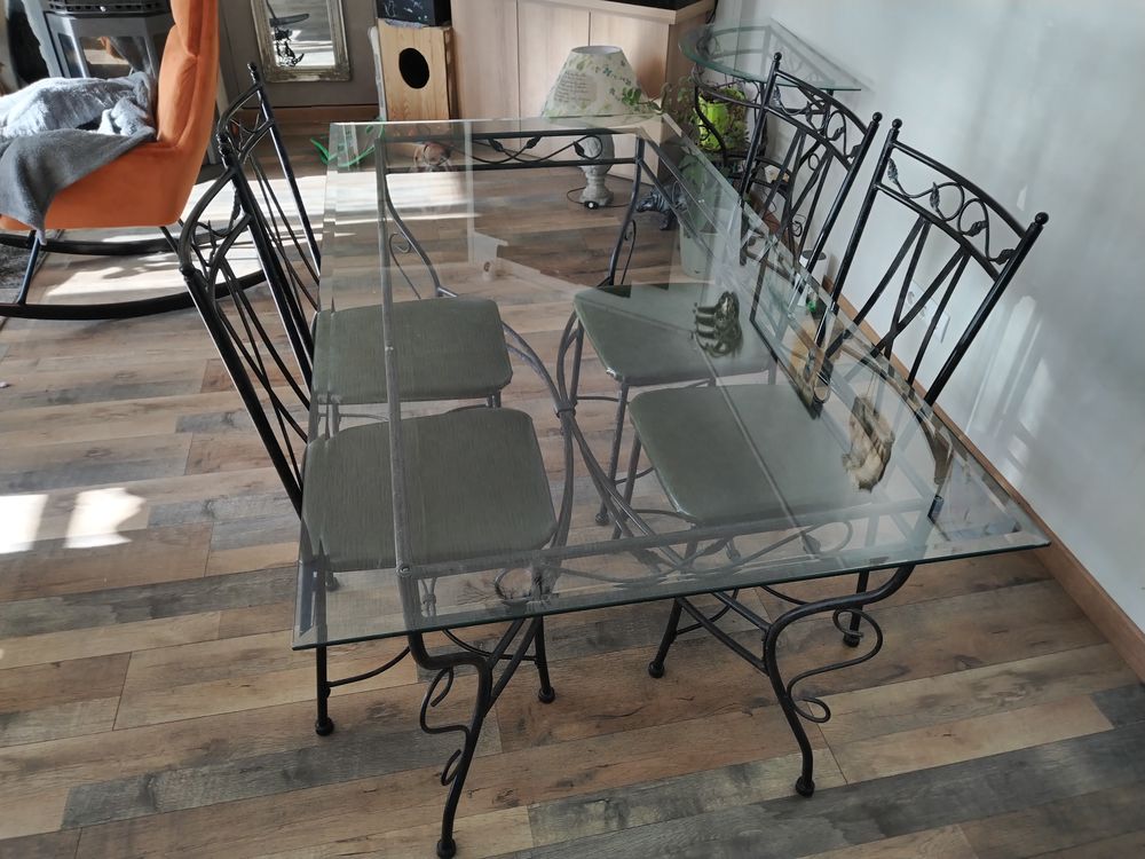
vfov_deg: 53.1
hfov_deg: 67.3
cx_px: 572
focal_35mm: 26
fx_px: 860
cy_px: 430
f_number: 1.8
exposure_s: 1/50
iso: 293
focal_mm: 4.75
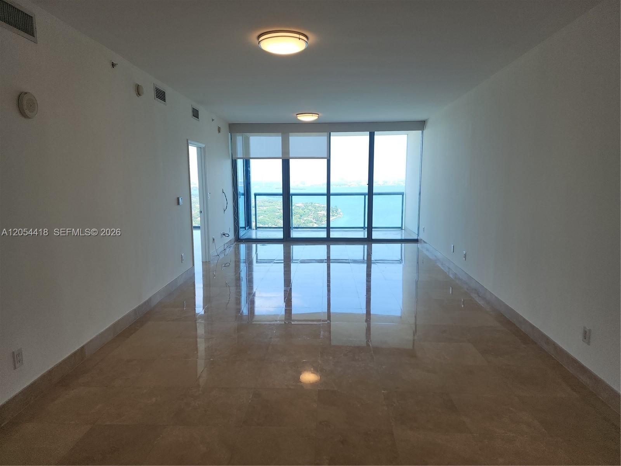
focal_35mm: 23
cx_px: 310
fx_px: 413
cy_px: 233
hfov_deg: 73.9
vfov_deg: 58.9
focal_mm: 6.4
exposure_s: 1/120
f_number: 1.8
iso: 12
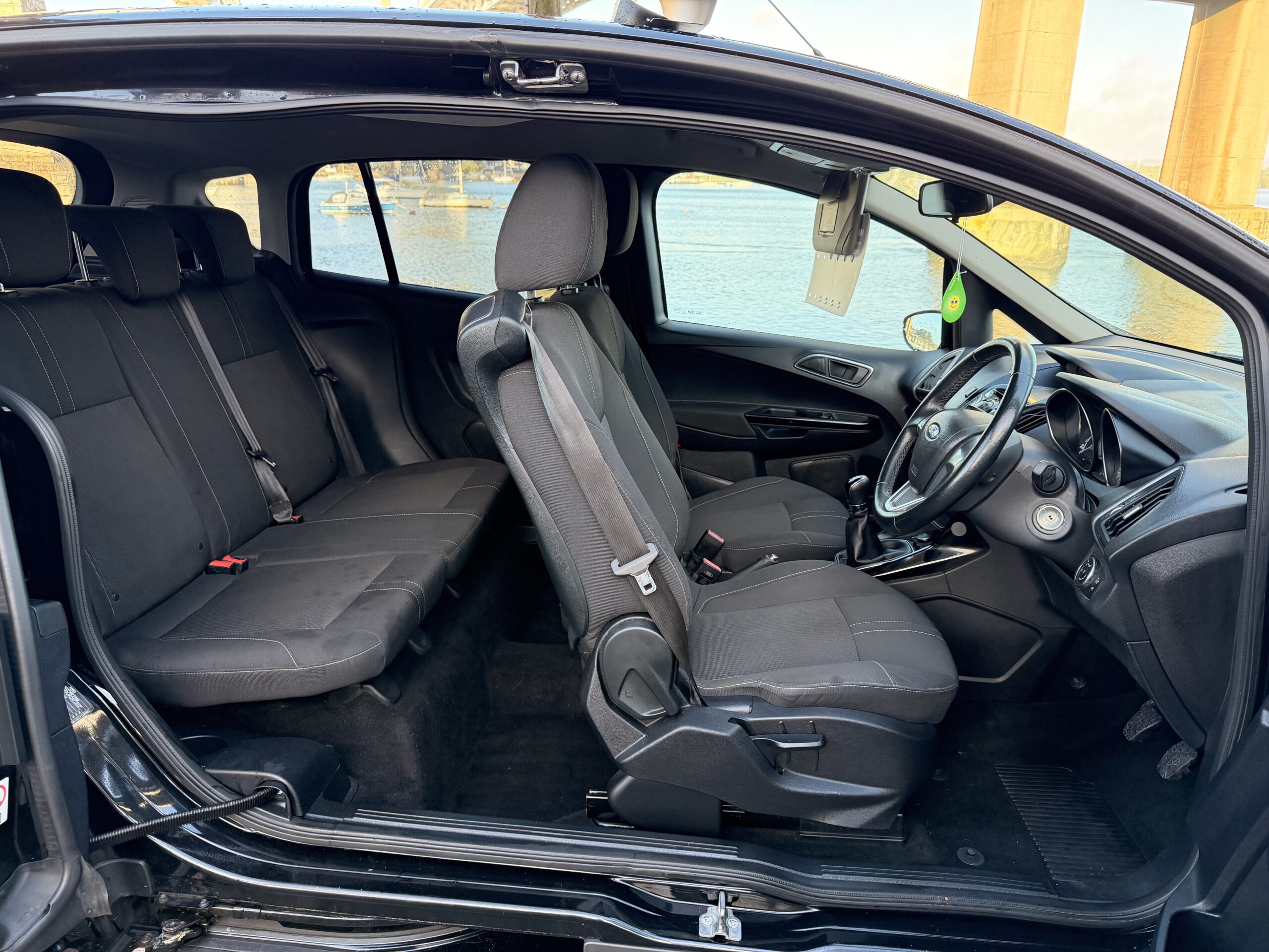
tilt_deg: -18.6
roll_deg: -1.8
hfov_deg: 71.6
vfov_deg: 56.8
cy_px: 476
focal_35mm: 24
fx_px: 880
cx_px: 634
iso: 200
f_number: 1.78
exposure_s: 1/220
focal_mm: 6.76
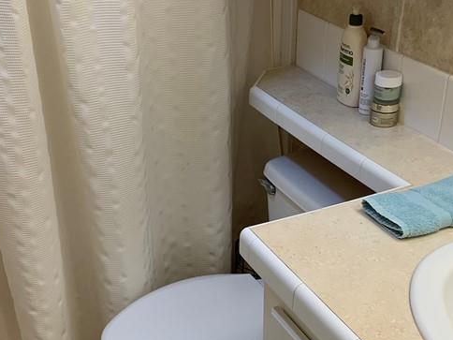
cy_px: 224
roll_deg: +0.3
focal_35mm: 55
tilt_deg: -26.3
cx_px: 255
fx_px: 720
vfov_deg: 26.4
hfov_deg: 34.9
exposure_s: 1/60
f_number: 1.8
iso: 64
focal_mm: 4.25
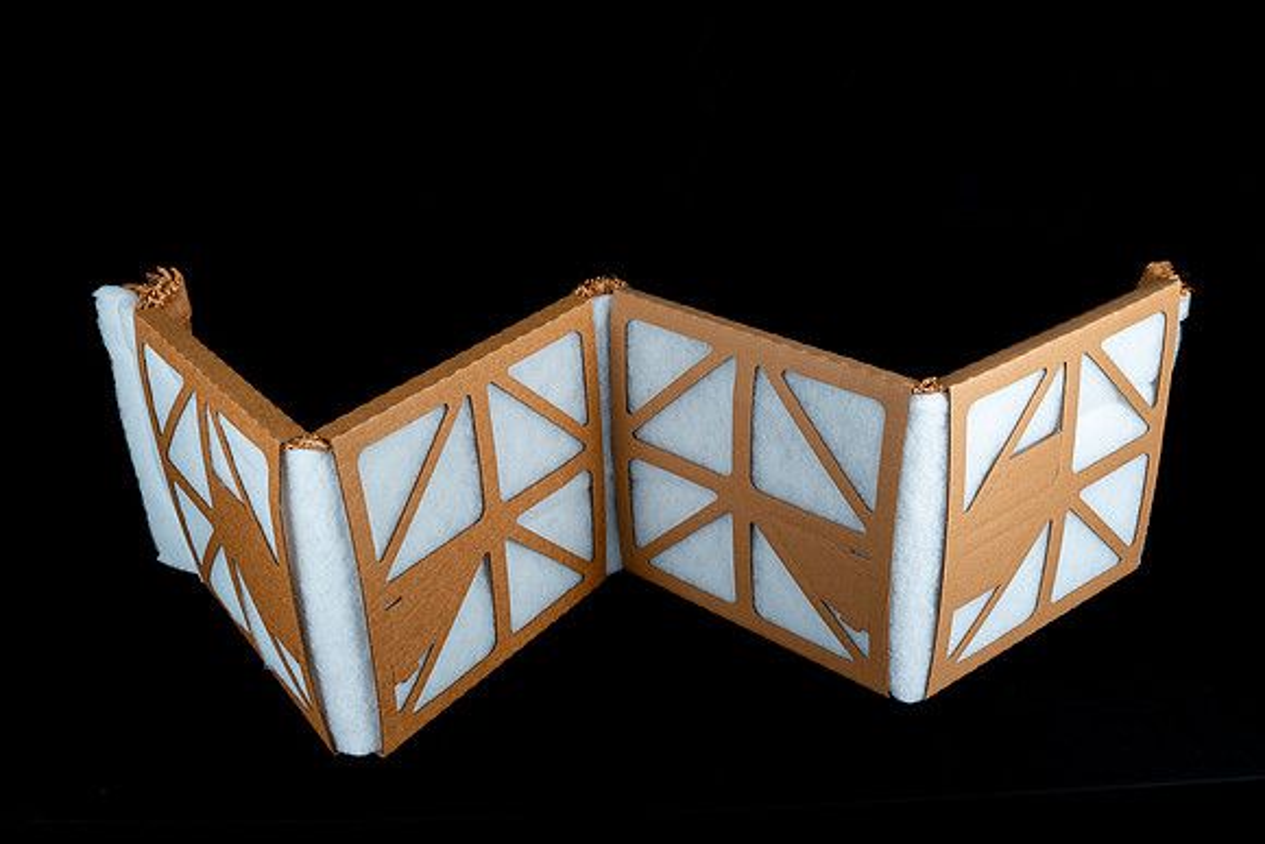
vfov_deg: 33.4
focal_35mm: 40
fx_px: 1406
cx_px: 632
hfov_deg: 48.4
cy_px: 422
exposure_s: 1/125
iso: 160
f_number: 8
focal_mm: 40
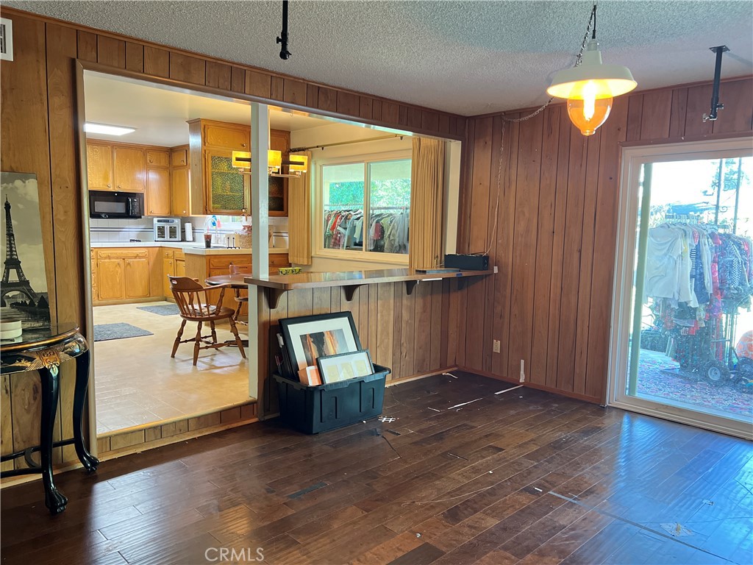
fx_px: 566
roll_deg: -0.8
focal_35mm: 26
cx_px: 376
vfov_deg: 53.1
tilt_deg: -6.5
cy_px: 282
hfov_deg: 67.3
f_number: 1.5
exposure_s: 1/60
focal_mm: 5.7
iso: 500
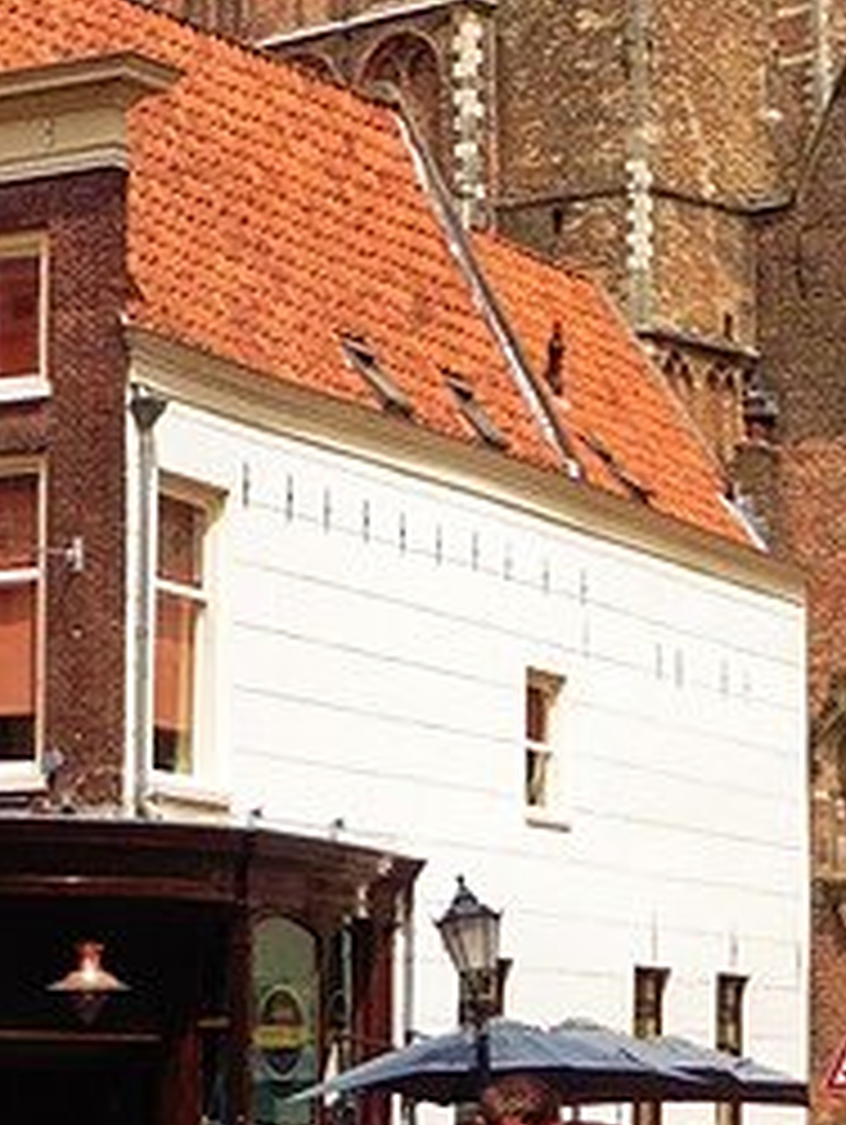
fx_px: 3513
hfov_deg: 13.6
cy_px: 4
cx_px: 61
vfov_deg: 17.8
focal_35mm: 108
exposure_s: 1/800
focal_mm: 5.4
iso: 100
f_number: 4.5
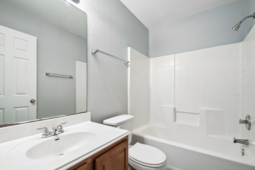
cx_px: 128
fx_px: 106
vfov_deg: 77.3
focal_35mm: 15
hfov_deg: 100.4
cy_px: 85
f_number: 8
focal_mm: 10
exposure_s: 1/60
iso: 400
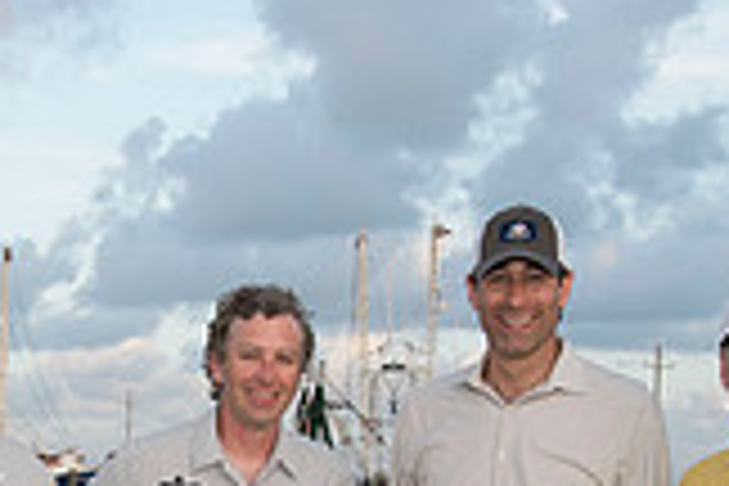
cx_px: 81
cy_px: 740
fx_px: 1600
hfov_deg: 25.0
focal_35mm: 79
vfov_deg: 15.8
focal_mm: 22
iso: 250
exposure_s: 1/200
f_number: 5.6
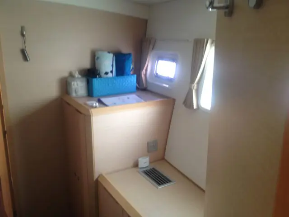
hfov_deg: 52.6
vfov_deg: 40.7
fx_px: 292
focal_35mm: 35
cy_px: 108
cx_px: 144
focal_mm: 4.28
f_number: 2.4
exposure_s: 1/20
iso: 80
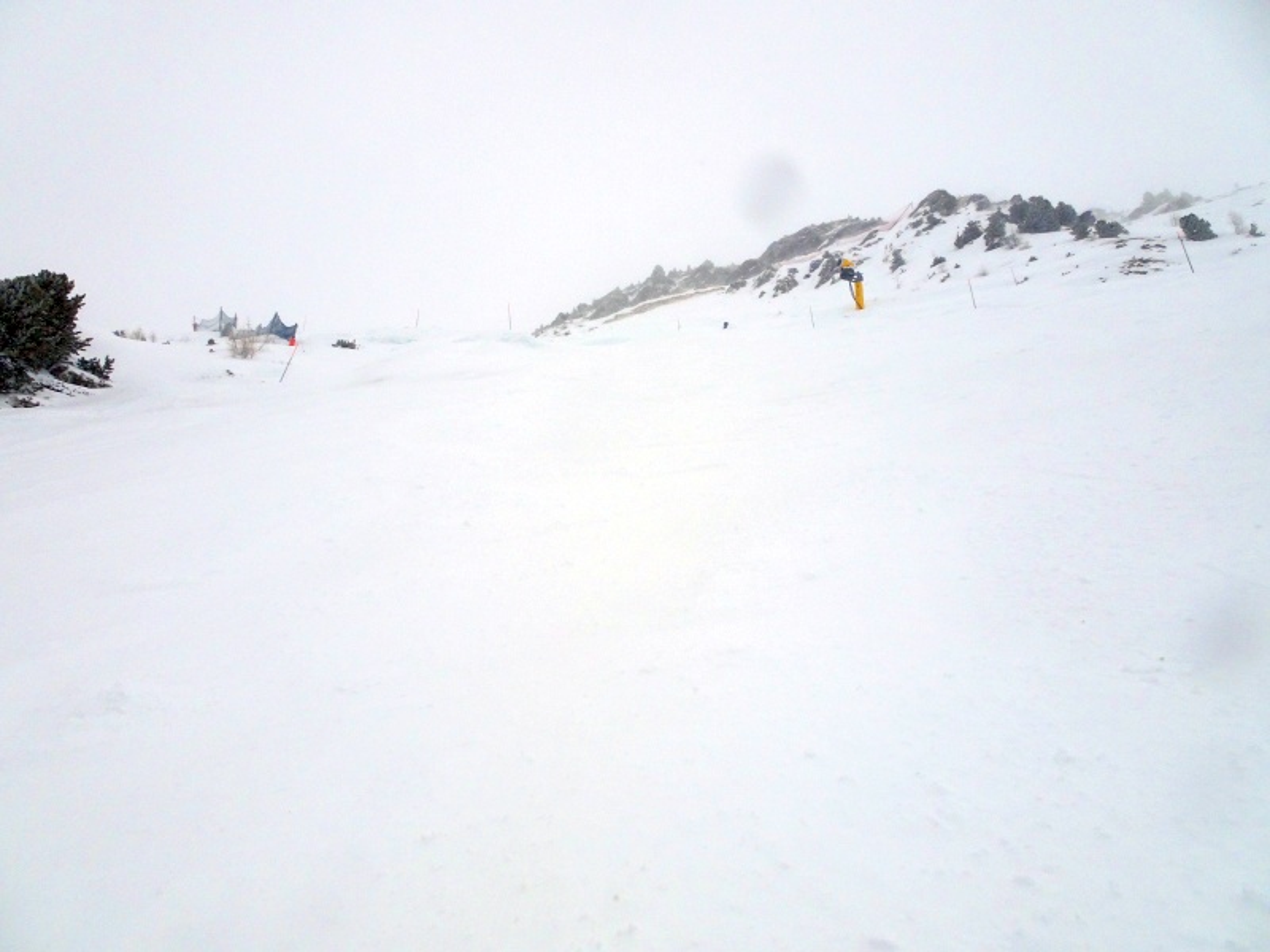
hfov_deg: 71.6
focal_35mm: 24
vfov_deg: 56.8
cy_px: 476
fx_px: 881
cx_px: 635
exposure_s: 1/2000
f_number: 3.5
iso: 80
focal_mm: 4.1
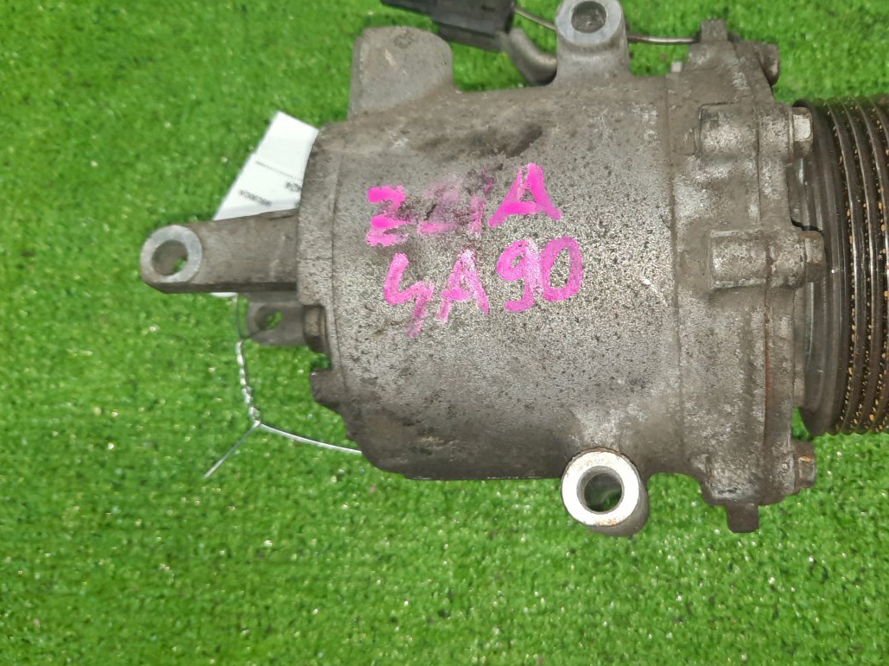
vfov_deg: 40.6
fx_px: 899
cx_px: 551
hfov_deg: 52.1
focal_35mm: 35
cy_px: 298
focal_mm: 4.6
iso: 241
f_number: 2
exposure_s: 1/50
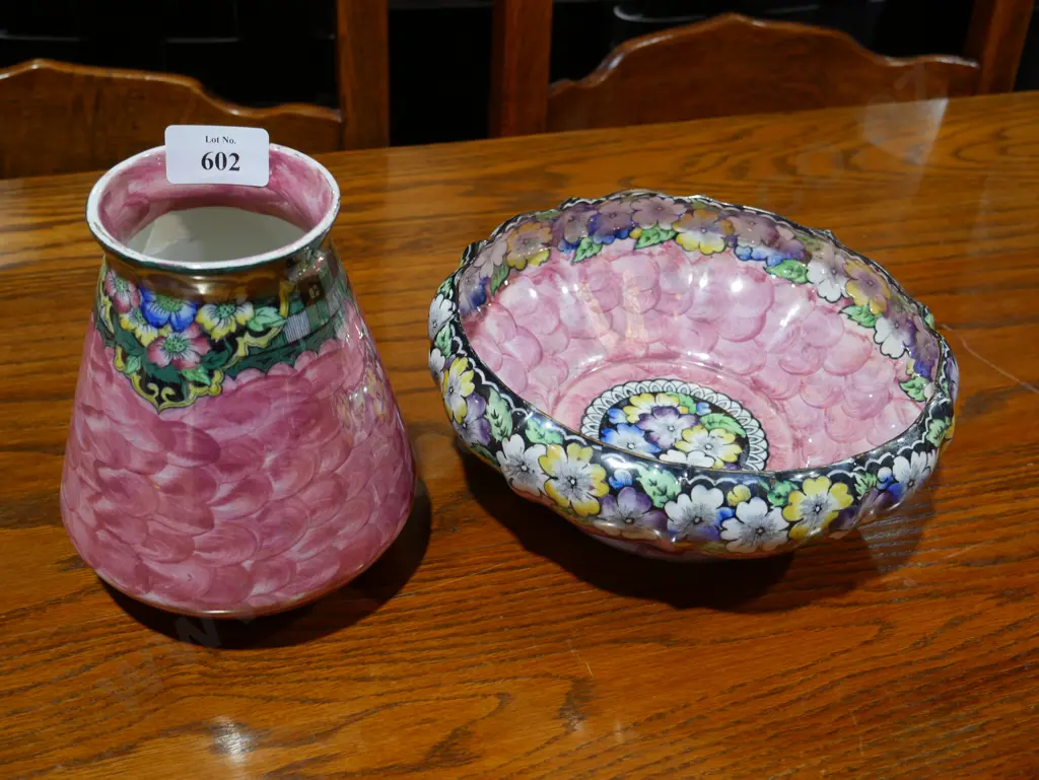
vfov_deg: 34.4
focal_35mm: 42
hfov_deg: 44.8
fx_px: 1261
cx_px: 520
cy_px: 390
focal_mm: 21
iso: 400
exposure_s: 1/60
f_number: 5
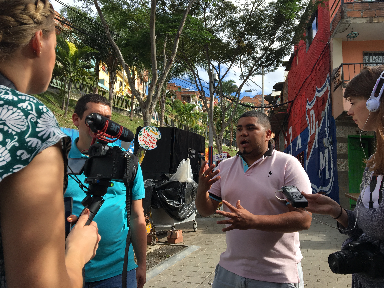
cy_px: 140
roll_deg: -1.2
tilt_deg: +9.3
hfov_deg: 60.0
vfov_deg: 46.8
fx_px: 333
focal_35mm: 30
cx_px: 195
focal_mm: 4.15
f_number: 2.2
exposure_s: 1/732
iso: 25
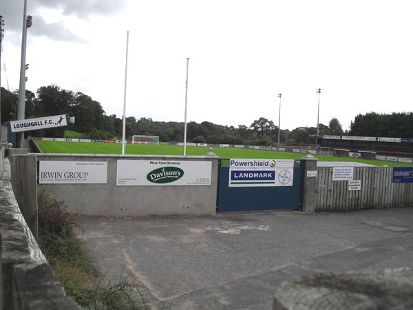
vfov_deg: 40.7
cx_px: 206
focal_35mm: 35
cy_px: 155
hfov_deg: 52.6
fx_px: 418
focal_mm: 6.3
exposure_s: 1/180
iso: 100
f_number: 8.4
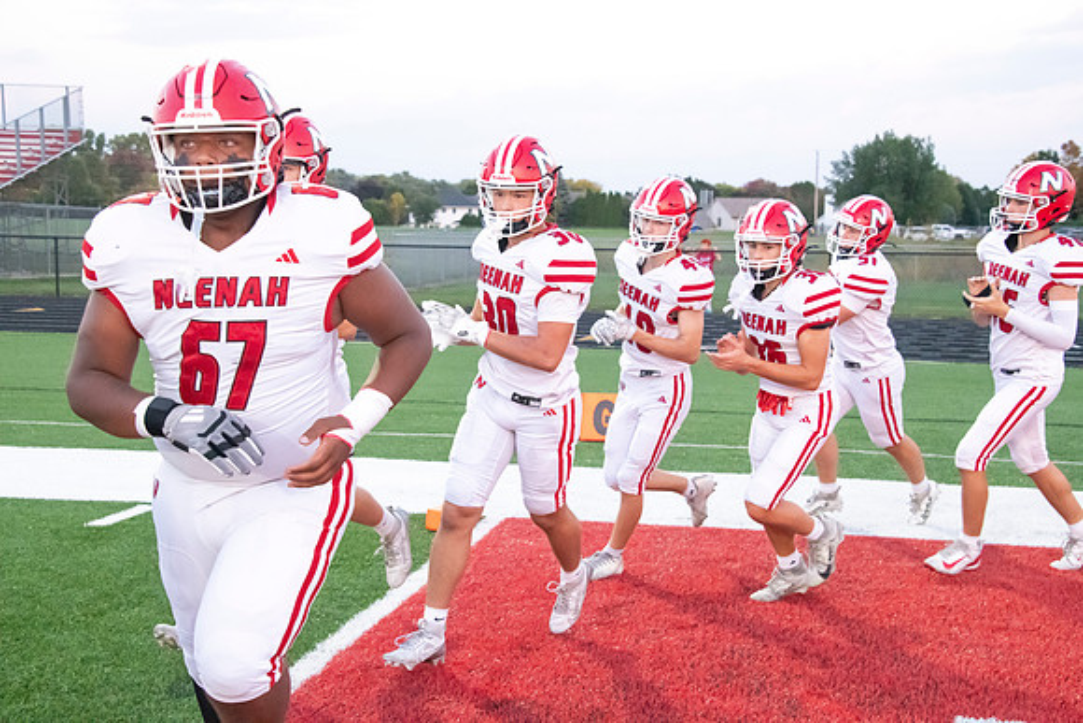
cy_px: 362
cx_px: 542
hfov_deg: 36.2
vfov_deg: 24.6
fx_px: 1655
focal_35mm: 55
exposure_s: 1/640
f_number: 7.1
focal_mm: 55
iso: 10000
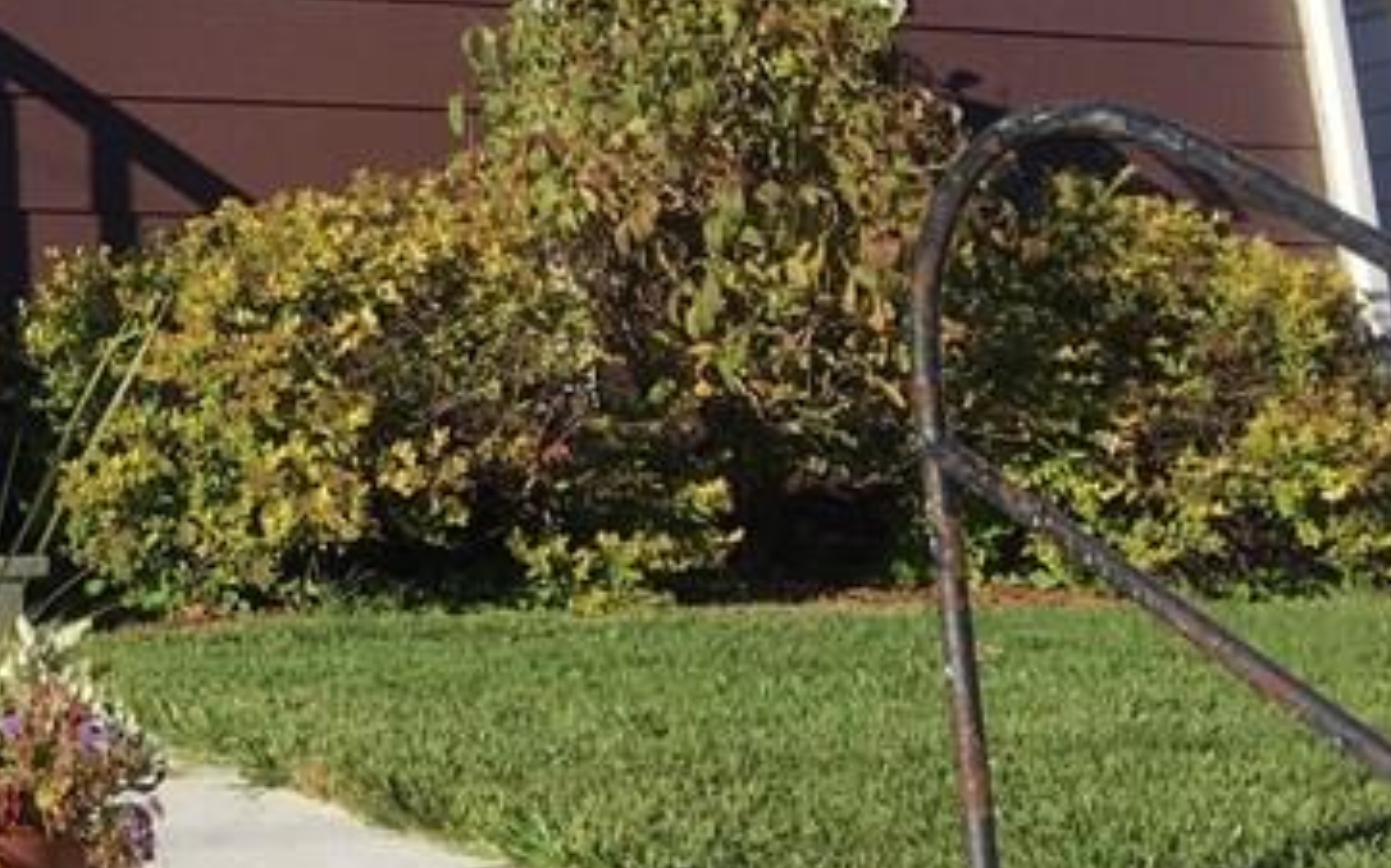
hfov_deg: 21.6
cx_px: -411
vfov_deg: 14.1
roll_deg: +1.0
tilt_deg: +19.5
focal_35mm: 87
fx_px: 3297
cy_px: -403
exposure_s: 1/1425
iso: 25
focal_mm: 4.15
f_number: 2.2
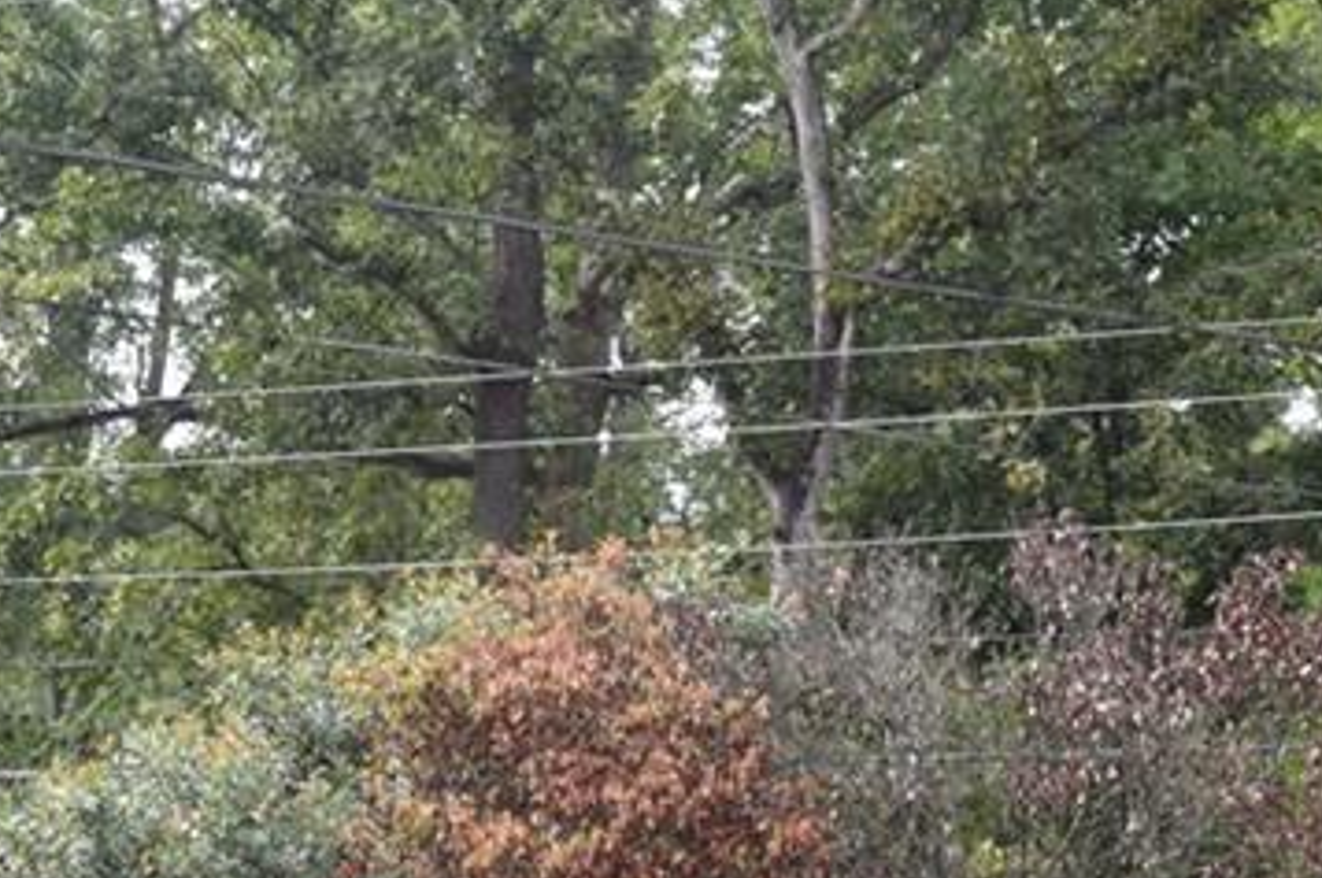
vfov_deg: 11.9
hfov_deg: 18.3
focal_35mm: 112
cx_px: 711
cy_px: 1060
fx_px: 4107
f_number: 7.1
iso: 400
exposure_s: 1/200
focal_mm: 26
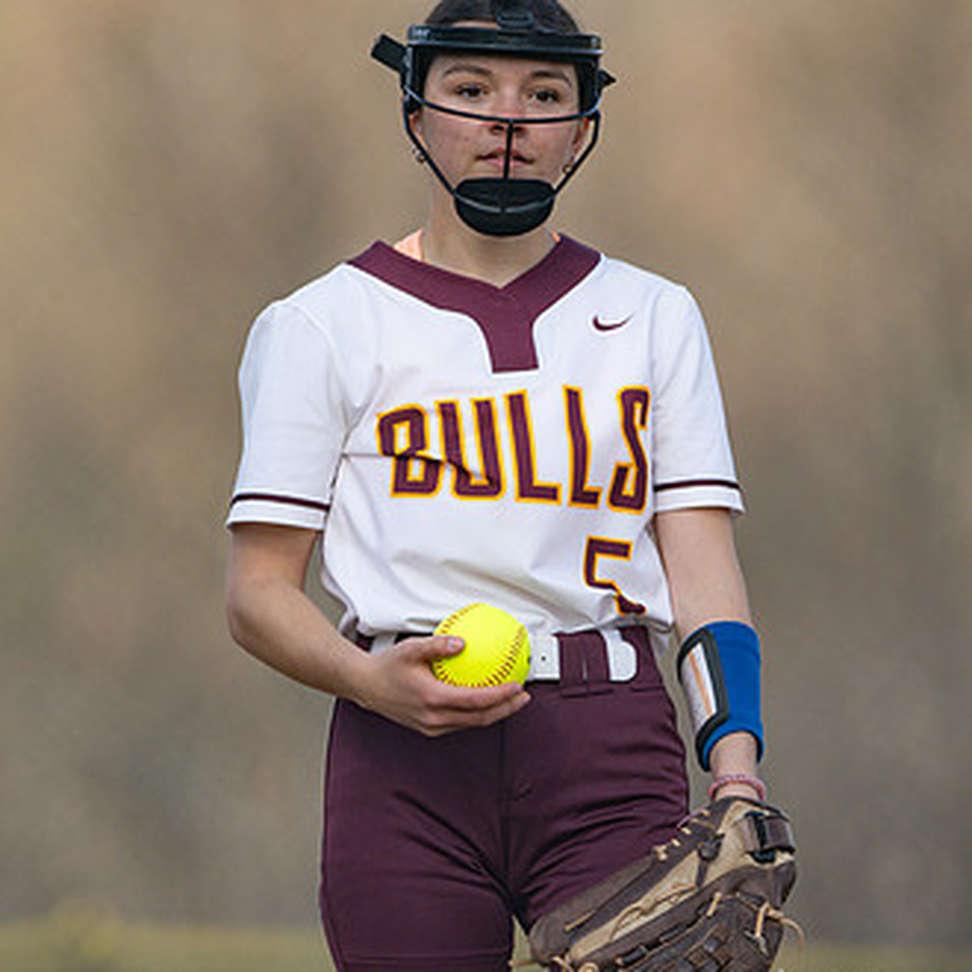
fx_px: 21380
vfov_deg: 2.6
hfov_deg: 2.6
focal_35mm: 673
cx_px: 537
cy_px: 329
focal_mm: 300
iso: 180
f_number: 2.8
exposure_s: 1/3200
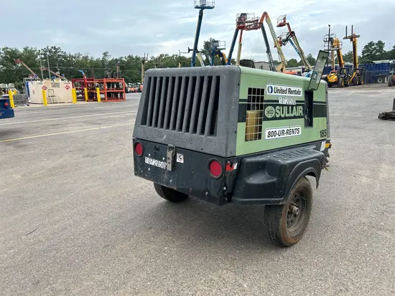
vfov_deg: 53.1
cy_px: 148
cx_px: 198
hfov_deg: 67.3
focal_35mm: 26
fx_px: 297
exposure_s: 1/352
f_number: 1.5
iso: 50
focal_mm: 5.7
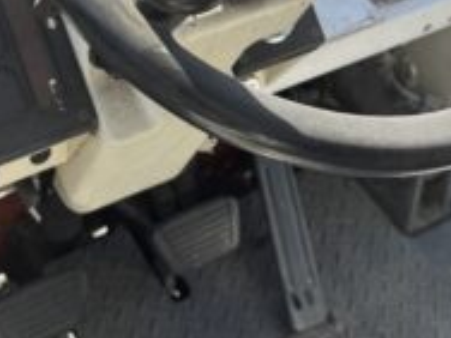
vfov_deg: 27.1
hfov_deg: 36.5
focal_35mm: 51
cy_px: 10
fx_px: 664
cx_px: 106
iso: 80
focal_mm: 6.76
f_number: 1.78
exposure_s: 1/1395
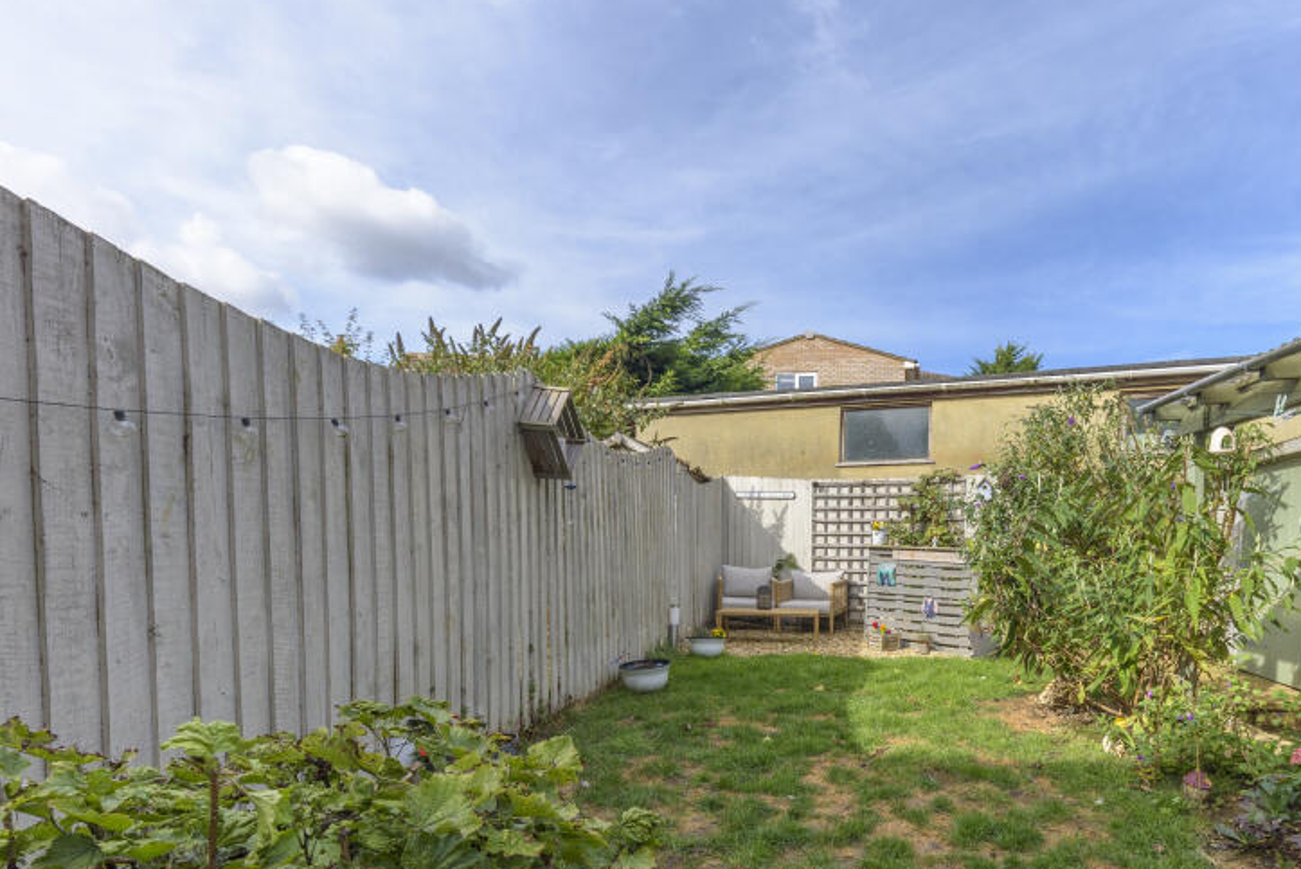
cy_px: 504
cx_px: 864
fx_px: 615
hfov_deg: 90.0
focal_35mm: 17
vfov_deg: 70.1
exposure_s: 1/800
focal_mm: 12
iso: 320
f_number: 7.1
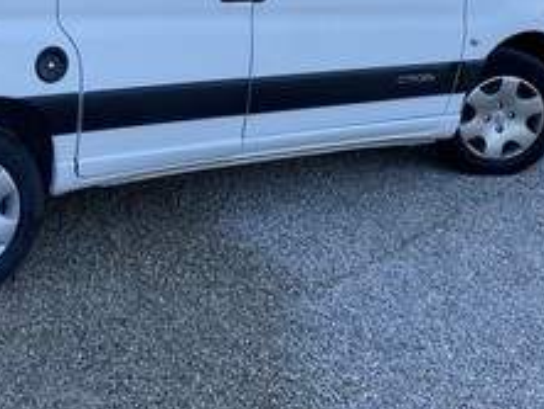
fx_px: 943
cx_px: 62
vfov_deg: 23.9
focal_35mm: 60
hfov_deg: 30.8
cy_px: 53
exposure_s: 1/595
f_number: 1.8
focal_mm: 4.25
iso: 32
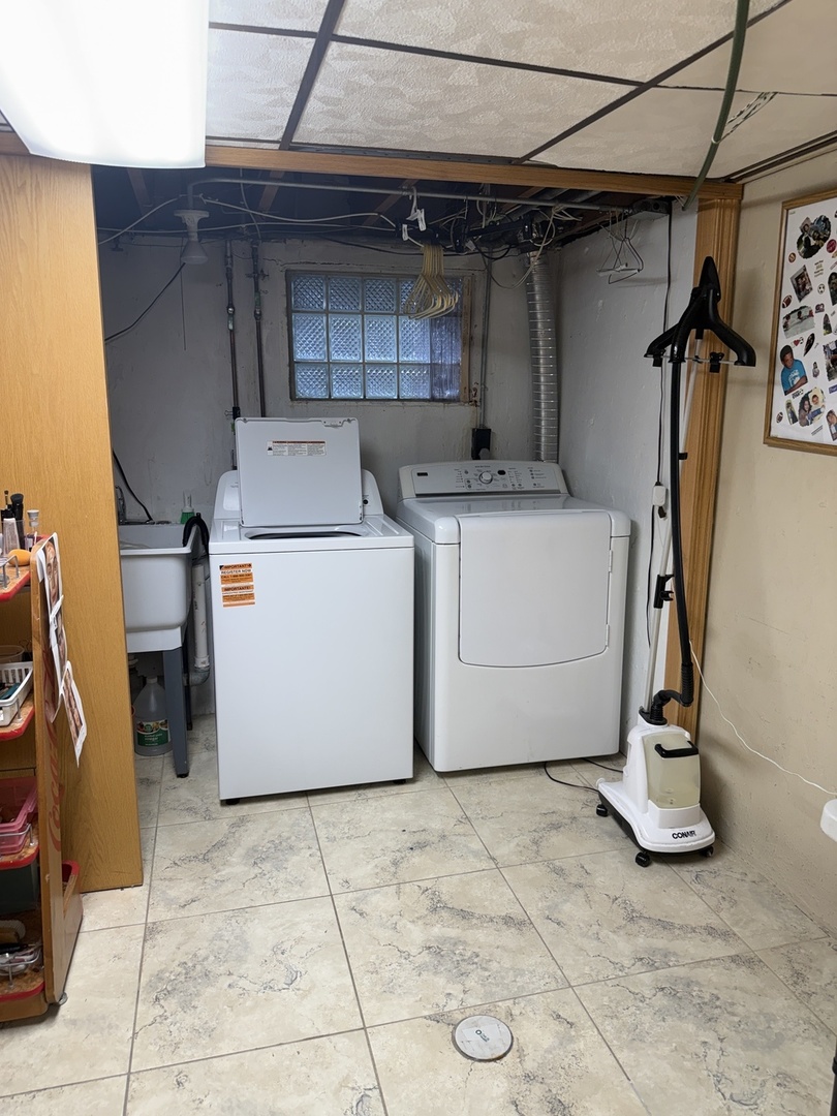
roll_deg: -0.2
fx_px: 774
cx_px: 418
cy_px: 558
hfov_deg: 56.8
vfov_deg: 71.6
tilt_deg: -10.6
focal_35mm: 24
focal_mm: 6.76
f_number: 1.78
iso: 50
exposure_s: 1/120
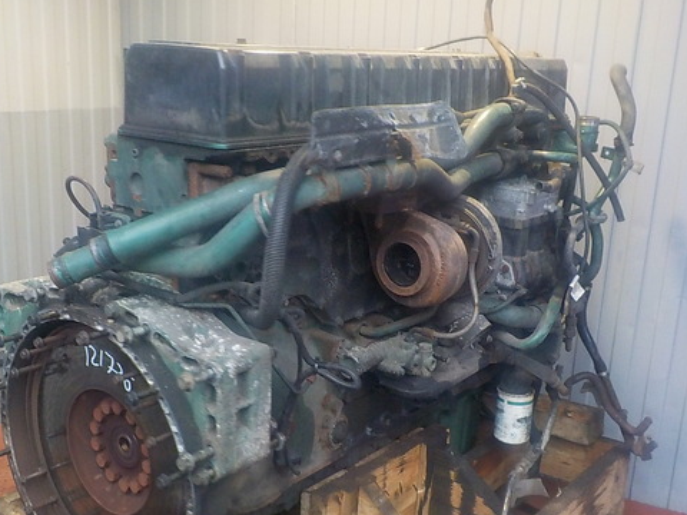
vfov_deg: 35.9
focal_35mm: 40
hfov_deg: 46.8
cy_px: 302
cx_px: 325
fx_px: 794
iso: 280
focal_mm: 4.1
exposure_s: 1/30
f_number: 3.3
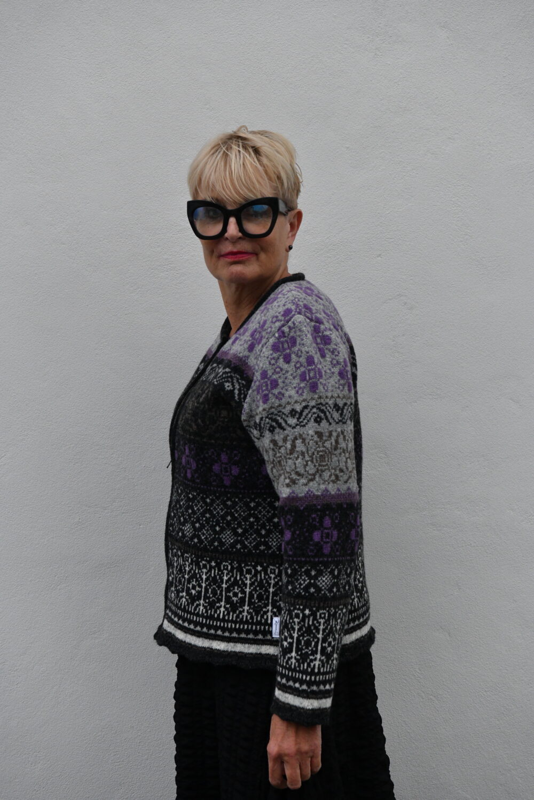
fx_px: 1557
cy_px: 400
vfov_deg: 28.8
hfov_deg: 19.5
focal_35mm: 70
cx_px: 267
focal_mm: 70
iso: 3200
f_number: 6.7
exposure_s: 1/180
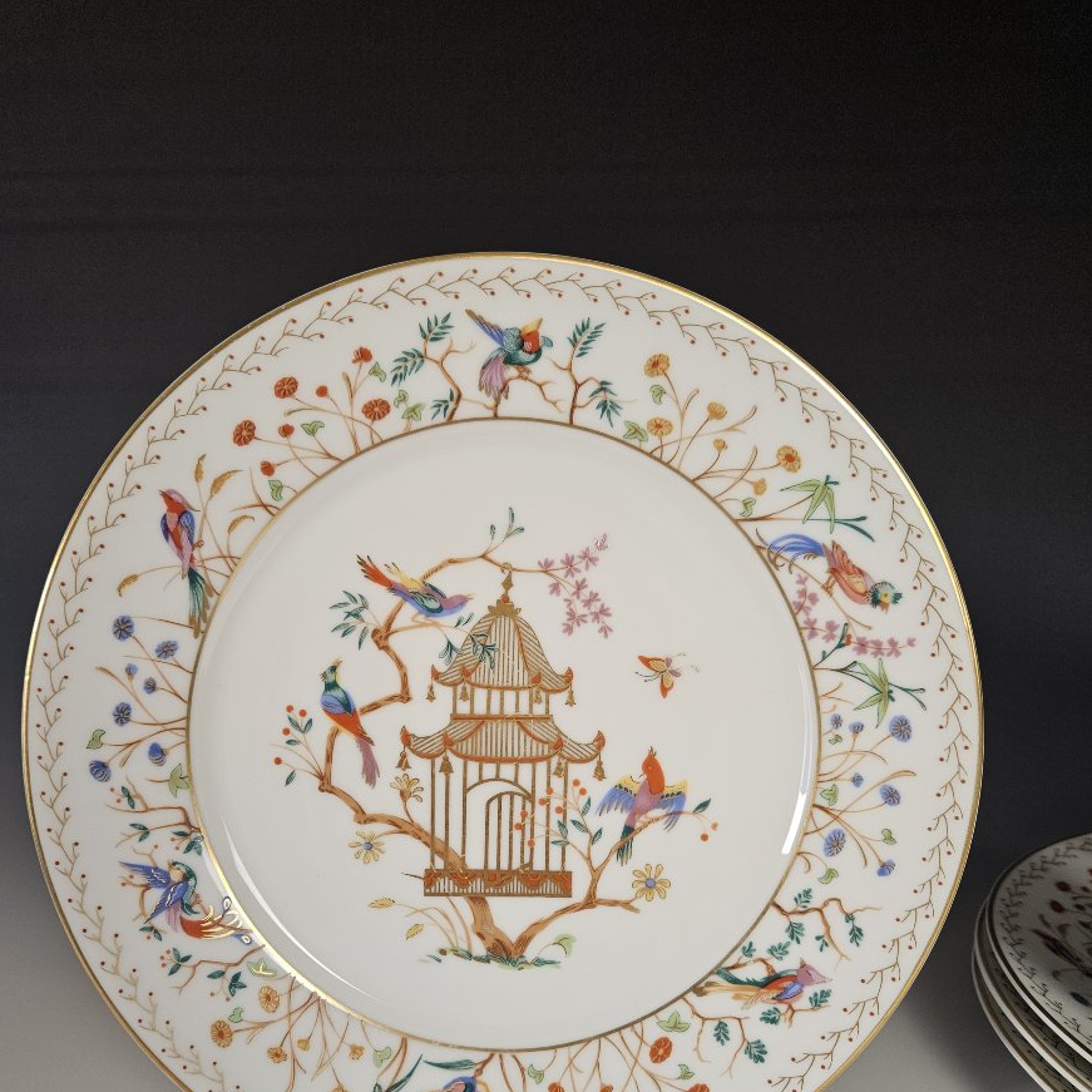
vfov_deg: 56.0
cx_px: 540
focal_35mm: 28
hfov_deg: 57.3
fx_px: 999
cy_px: 733
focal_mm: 5.4
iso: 200
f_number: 1.8
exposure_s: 1/180
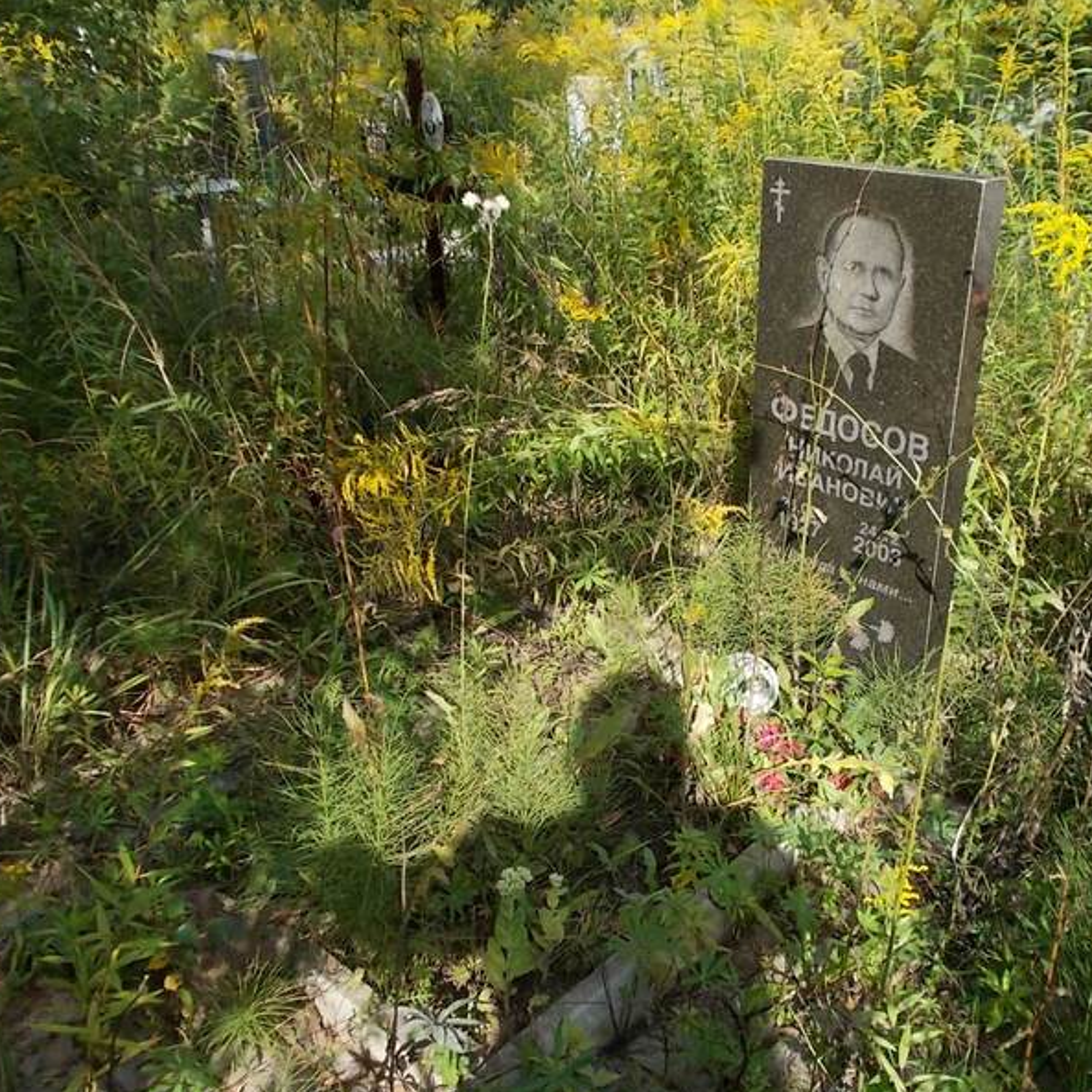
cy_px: 549
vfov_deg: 52.5
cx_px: 680
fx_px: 1106
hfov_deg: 52.0
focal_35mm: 31
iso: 80
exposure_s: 1/400
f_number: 3.2
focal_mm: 4.6
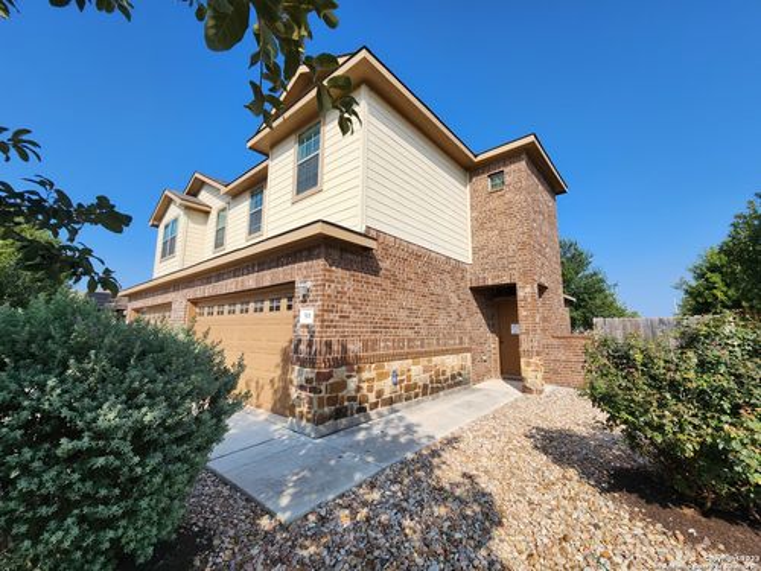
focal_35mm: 13
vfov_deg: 89.9
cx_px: 380
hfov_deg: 106.2
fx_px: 286
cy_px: 286
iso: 50
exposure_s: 1/1799
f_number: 2.2
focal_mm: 2.2
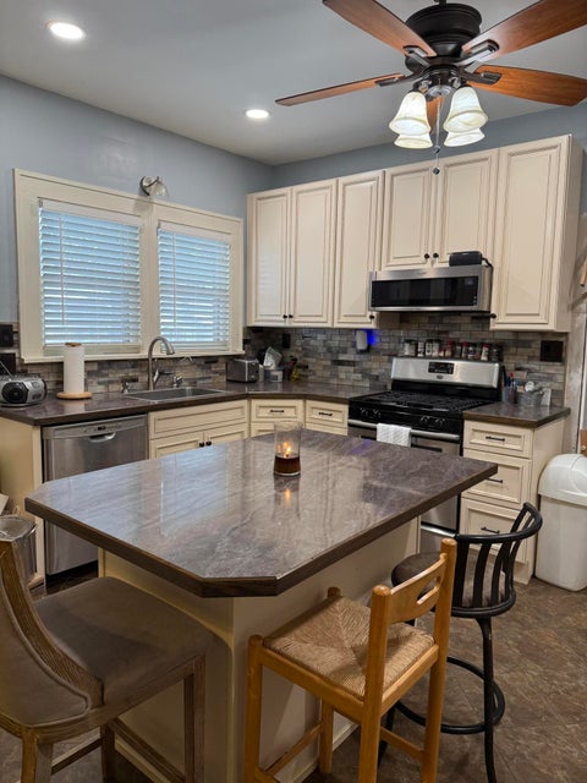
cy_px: 392
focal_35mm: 24
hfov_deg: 56.8
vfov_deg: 71.6
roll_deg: -1.6
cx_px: 294
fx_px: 543
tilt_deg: -4.5
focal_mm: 6.76
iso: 200
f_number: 1.78
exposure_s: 1/120
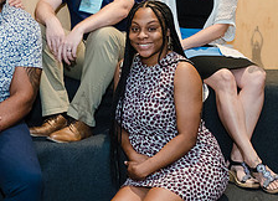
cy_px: 53
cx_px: 54
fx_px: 666
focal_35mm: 84
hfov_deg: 23.2
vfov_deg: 17.1
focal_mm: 24
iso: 2500
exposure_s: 1/250
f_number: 4.5
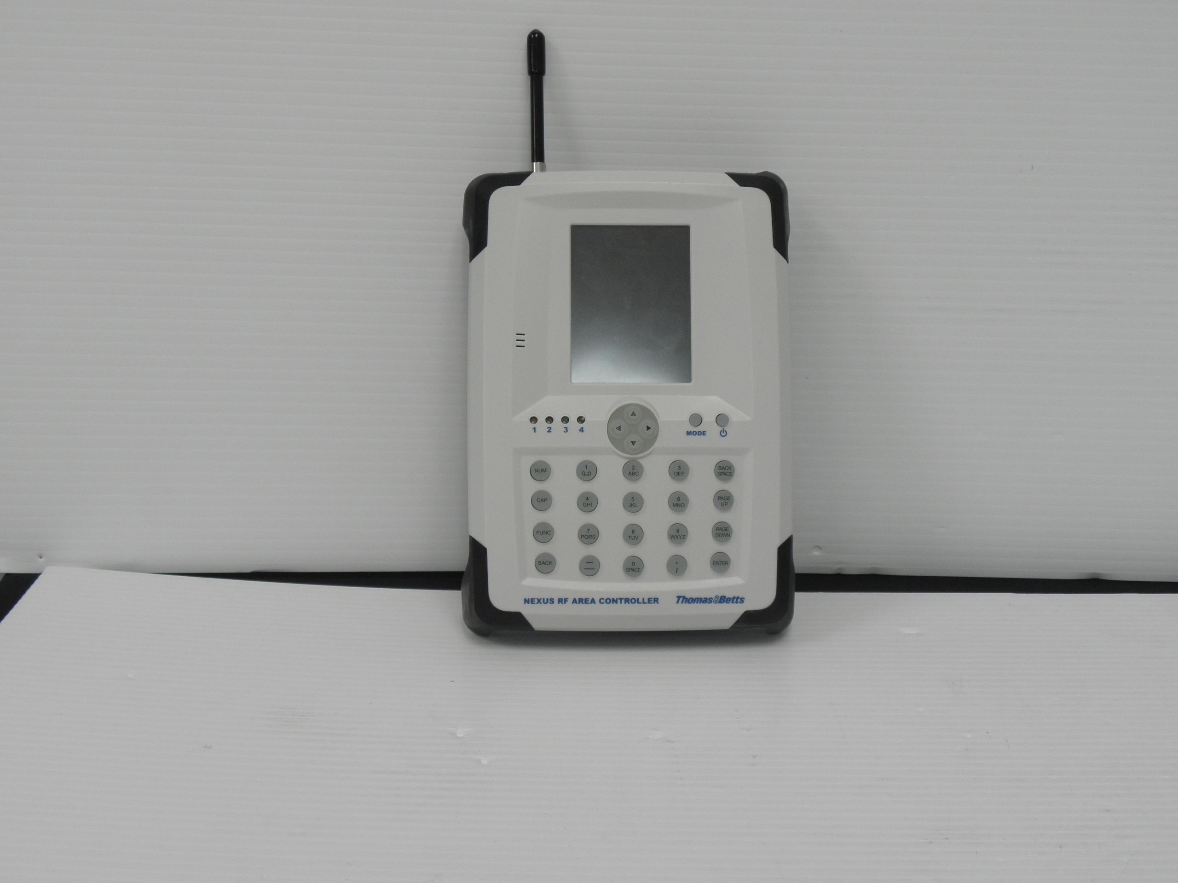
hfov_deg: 41.2
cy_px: 442
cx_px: 589
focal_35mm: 46
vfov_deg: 31.5
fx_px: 1565
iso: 125
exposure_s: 1/25
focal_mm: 8.19
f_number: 3.4
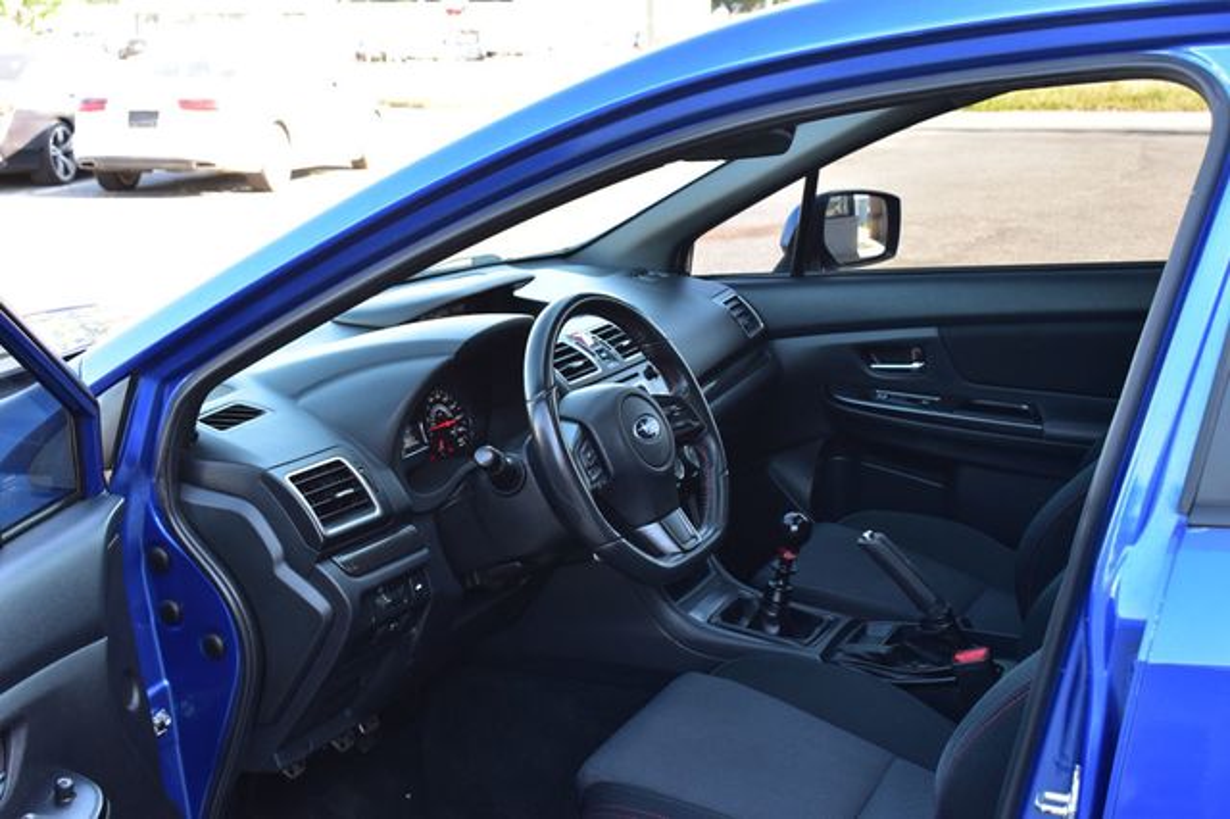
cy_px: 410
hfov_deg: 42.3
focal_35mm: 46
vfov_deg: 28.9
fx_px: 1588
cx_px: 615
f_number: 7.1
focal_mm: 31
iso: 400
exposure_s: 1/40
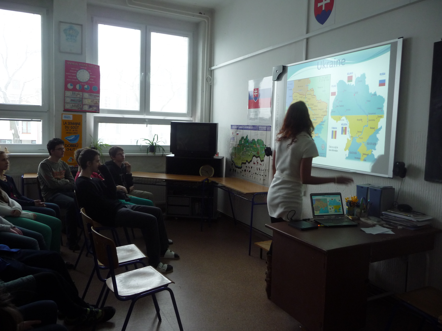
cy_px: 166
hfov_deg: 63.4
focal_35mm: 28
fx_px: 358
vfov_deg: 49.7
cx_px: 221
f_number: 3.3
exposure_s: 1/30
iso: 160
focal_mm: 4.7
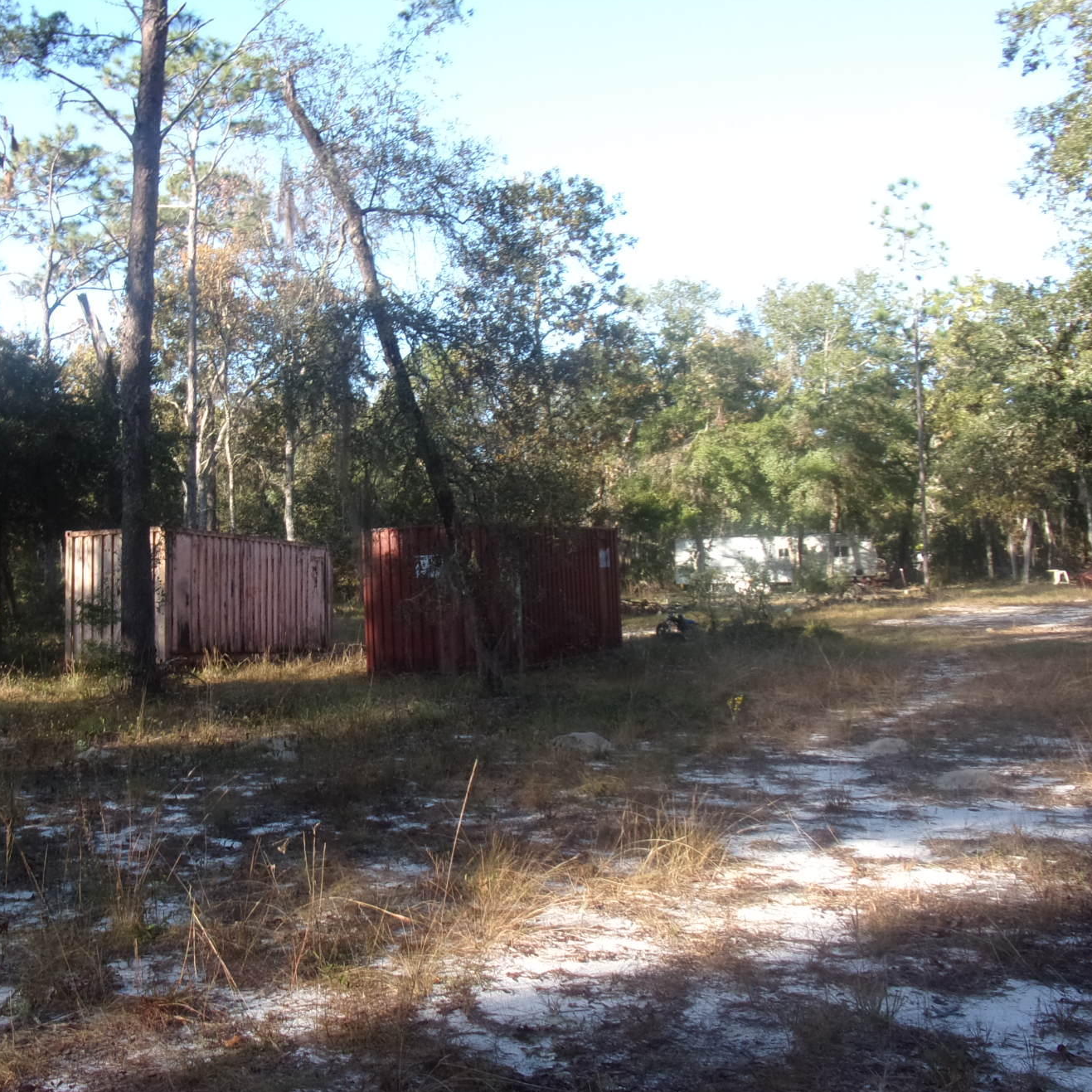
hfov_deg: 48.7
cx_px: 340
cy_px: 546
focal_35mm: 33
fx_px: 1178
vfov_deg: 49.7
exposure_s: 1/200
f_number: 3.3
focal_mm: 4.3
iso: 80
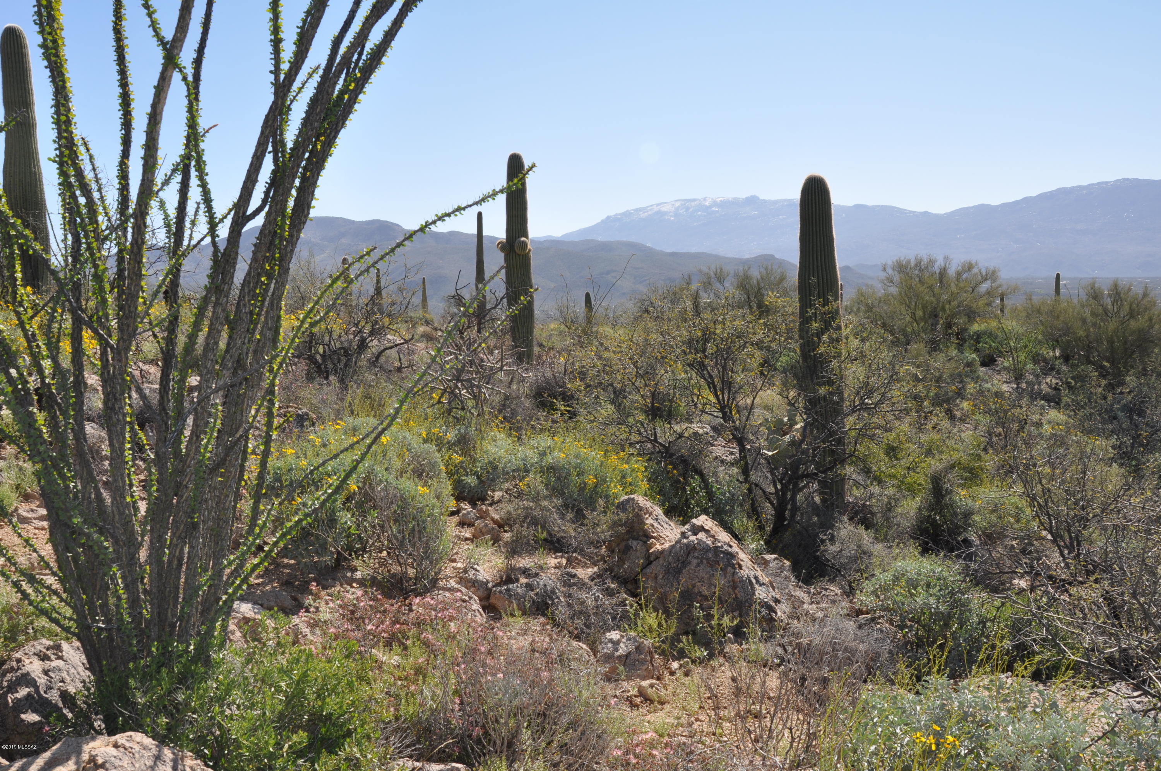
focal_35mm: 36
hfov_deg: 53.2
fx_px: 1159
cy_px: 386
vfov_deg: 36.8
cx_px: 580
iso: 200
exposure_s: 1/200
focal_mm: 24
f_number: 13
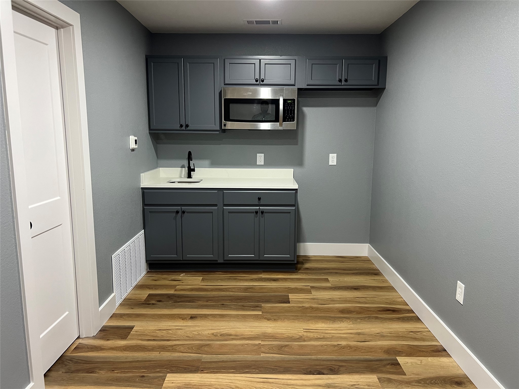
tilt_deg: -8.6
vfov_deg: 53.1
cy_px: 194
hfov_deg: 67.3
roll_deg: +0.0
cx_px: 260
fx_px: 390
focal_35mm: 26
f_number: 1.5
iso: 200
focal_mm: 5.7
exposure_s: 1/60
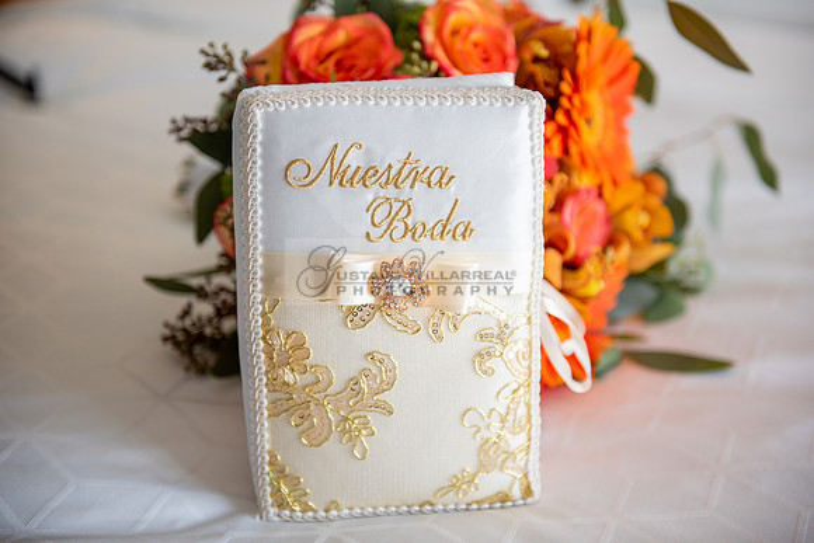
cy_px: 272
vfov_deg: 22.6
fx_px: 1357
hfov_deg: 33.4
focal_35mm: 60
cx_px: 407
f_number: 2.8
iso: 500
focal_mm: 60
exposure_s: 1/320
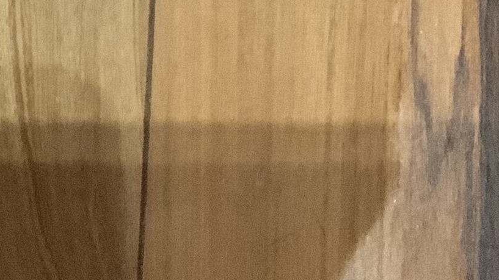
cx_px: -506
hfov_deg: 12.2
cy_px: -410
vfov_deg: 7.3
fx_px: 2064
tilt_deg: -84.3
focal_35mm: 156
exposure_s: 1/40
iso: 320
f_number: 1.8
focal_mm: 3
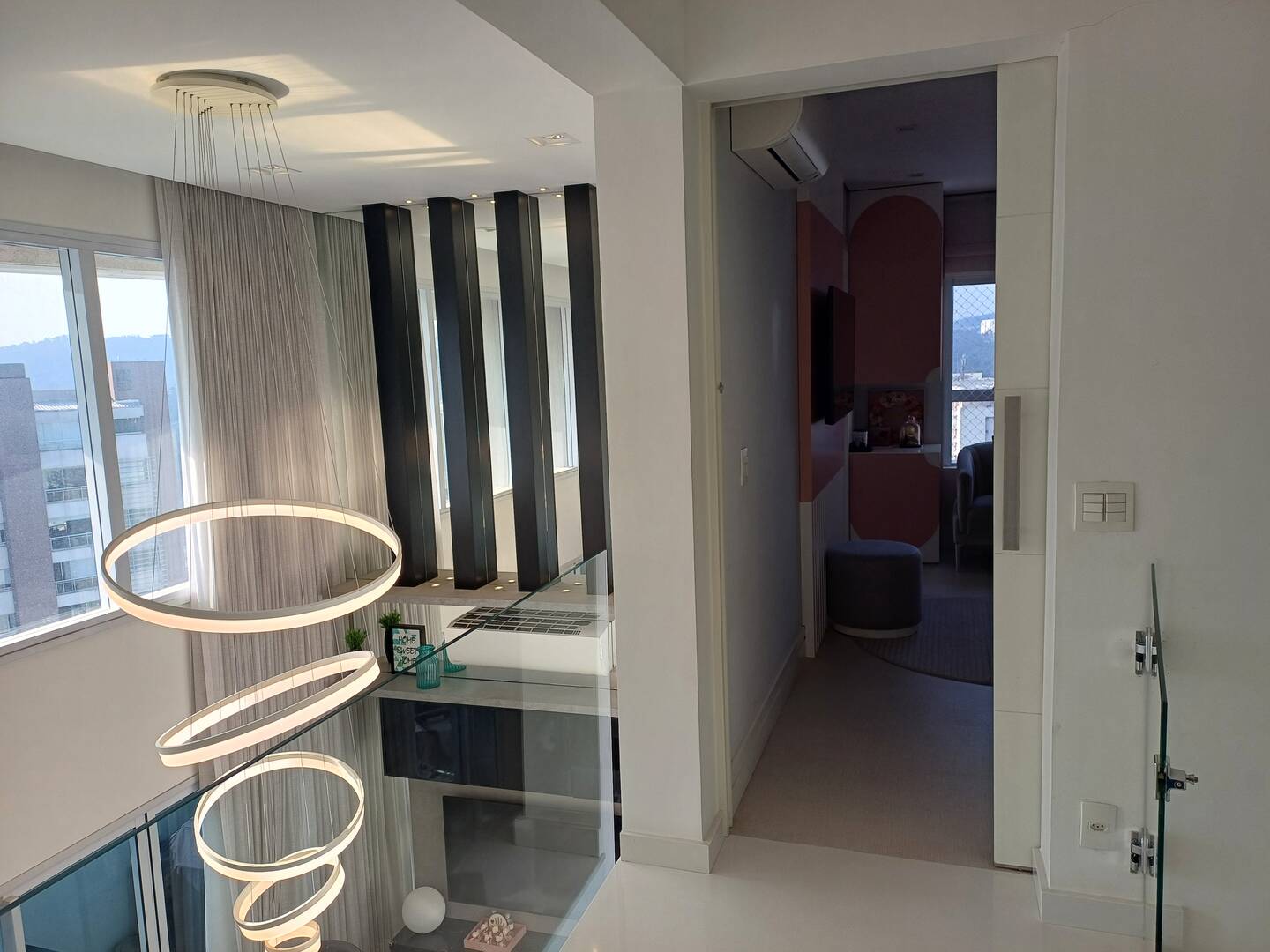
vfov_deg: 54.9
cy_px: 476
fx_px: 917
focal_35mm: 25
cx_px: 635
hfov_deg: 69.4
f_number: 1.8
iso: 50
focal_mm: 4.65
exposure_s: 1/194
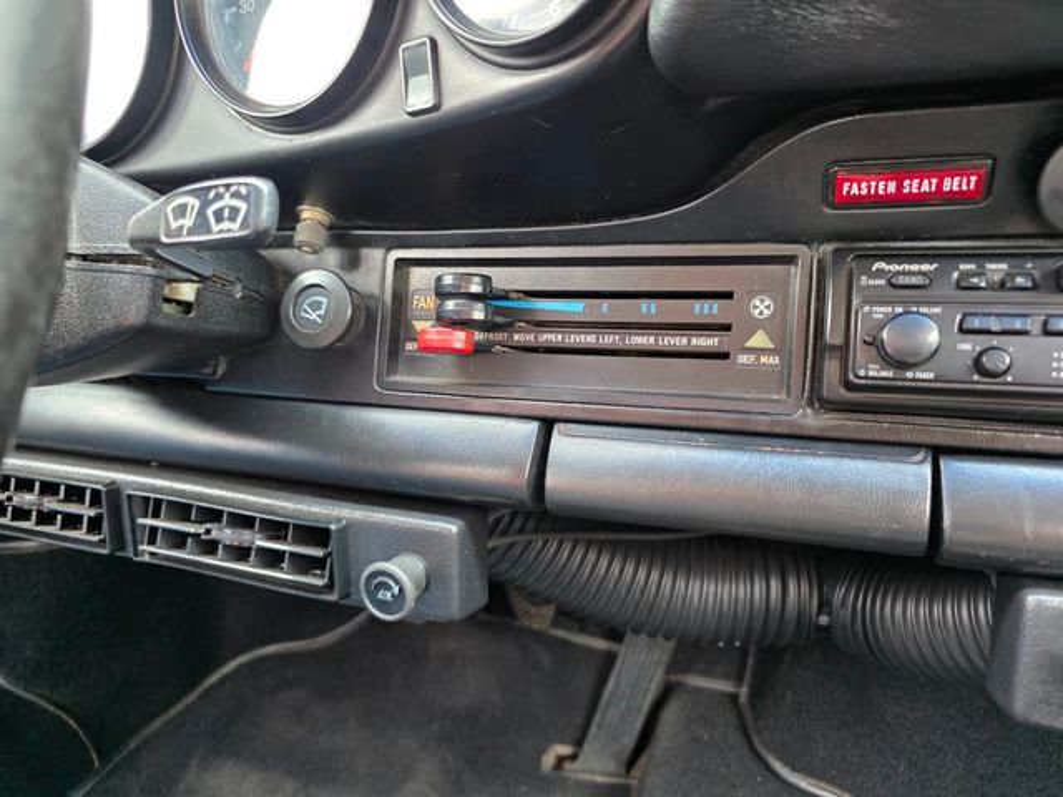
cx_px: 532
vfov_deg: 58.9
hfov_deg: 73.9
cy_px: 398
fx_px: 706
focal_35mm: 23
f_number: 1.7
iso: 640
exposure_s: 1/120
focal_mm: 6.3
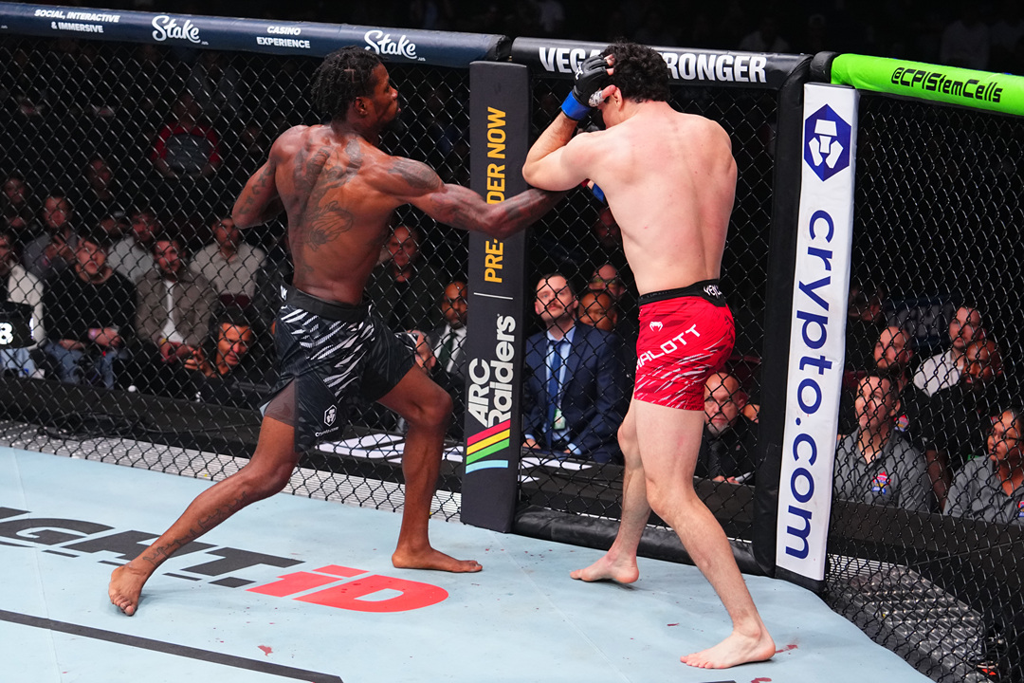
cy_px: 342
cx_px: 512
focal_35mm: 57
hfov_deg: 35.1
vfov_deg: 23.8
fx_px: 1621
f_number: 2.8
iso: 3200
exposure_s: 1/1250
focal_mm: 57
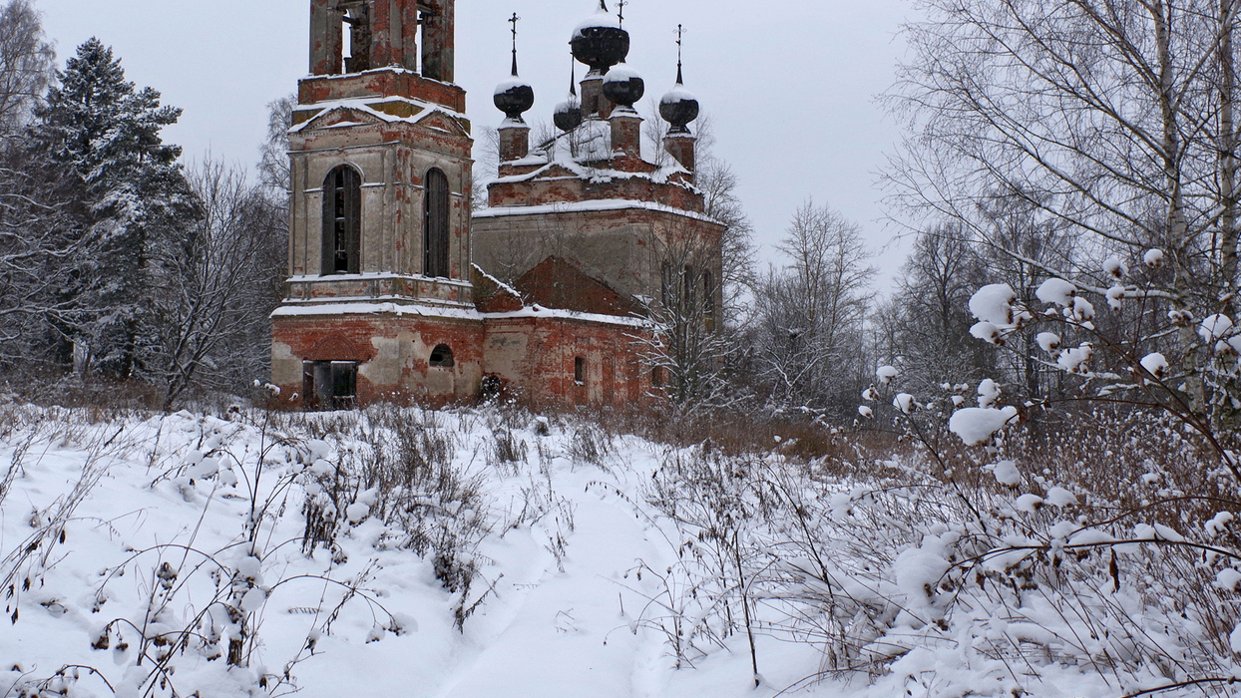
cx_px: 563
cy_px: 217
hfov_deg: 43.7
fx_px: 1547
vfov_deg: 25.3
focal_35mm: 47
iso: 100
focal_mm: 21
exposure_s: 1/100
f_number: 8
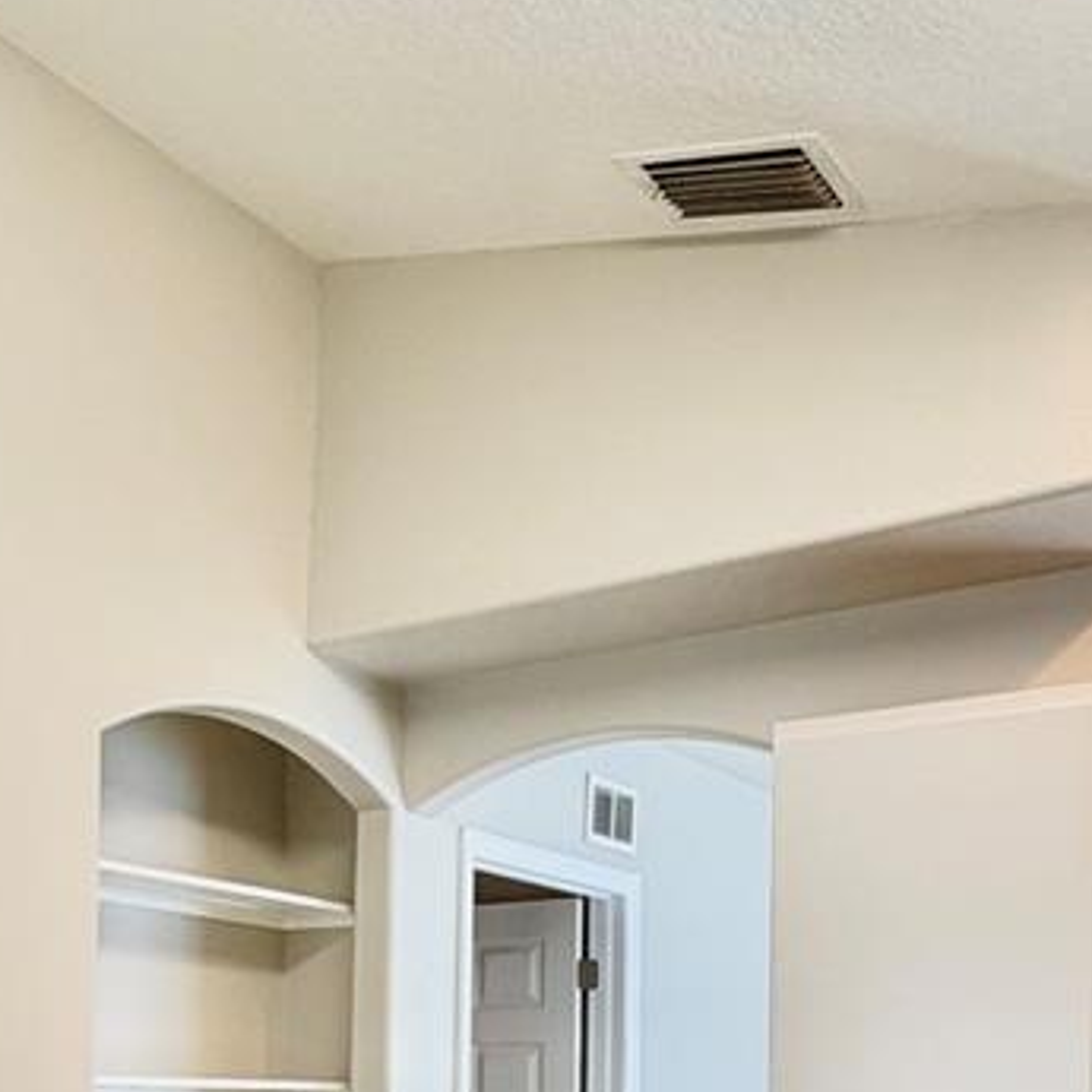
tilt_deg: -0.1
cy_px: 1089
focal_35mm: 43
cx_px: 364
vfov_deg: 35.5
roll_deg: -1.1
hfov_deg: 38.7
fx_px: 1535
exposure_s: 1/120
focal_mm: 2.22
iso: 160
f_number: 2.2
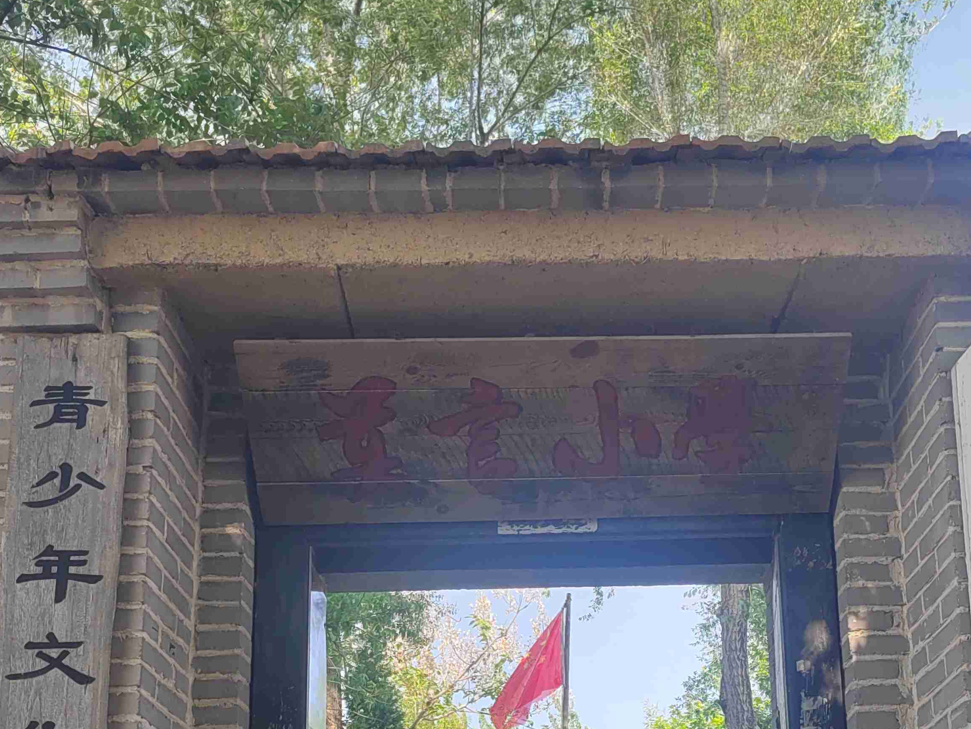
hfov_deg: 47.8
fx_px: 1094
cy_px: 737
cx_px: 539
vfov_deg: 33.5
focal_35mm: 39
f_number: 1.9
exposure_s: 1/100
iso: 109
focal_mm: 5.52
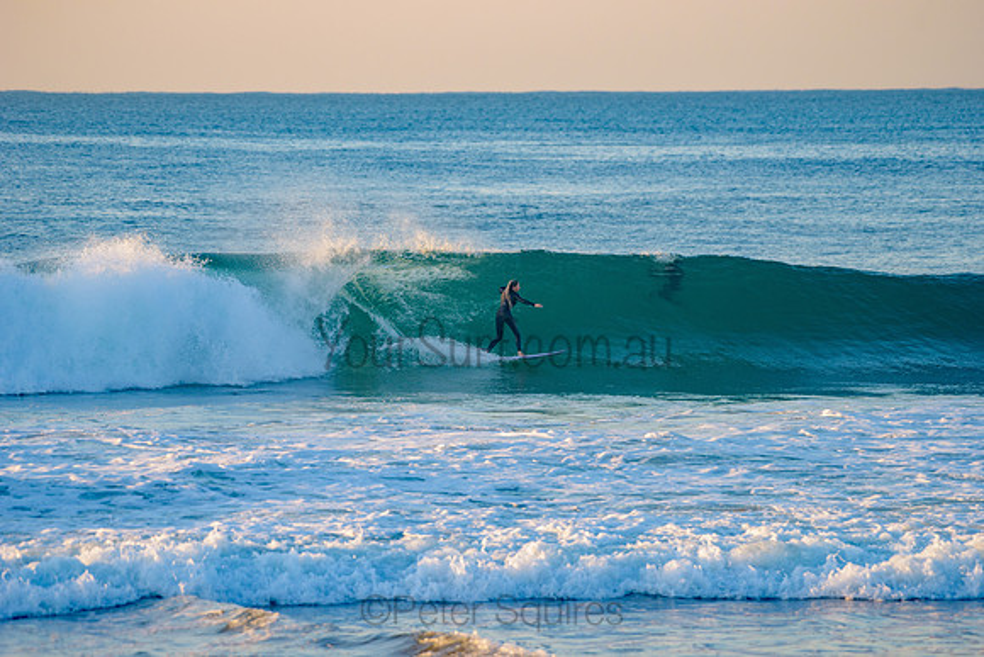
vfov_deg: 4.9
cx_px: 492
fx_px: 7655
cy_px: 328
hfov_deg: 7.4
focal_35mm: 280
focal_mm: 280
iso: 180
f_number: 5.6
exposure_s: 1/400
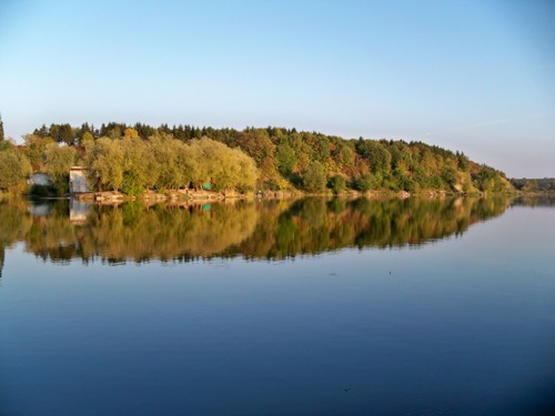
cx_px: 278
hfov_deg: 52.6
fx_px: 561
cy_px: 208
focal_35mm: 35
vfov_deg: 40.7
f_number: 3.5
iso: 64
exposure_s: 1/160
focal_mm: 6.2
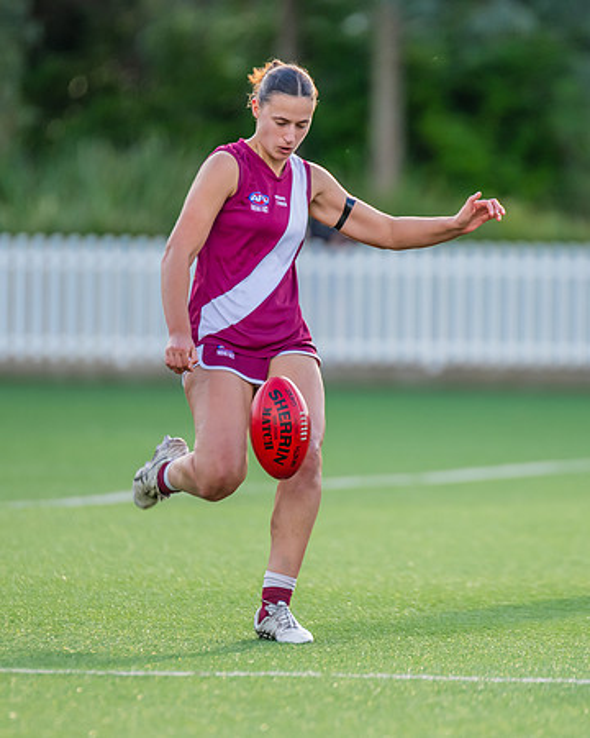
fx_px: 15559
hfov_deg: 2.2
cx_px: 328
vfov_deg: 2.7
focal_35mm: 713
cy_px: 364
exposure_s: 1/800
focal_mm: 420
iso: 800
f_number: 4
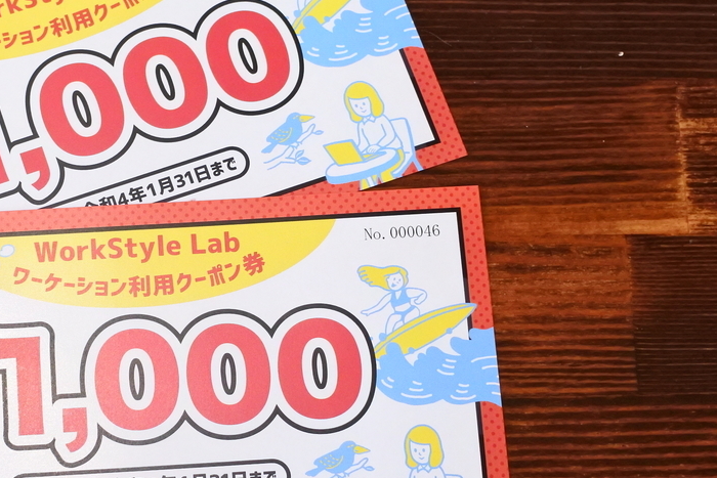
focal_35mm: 84
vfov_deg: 16.3
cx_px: 162
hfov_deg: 23.9
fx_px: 1673
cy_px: 213
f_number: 4.5
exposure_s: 1/125
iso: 1600
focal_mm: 18.5
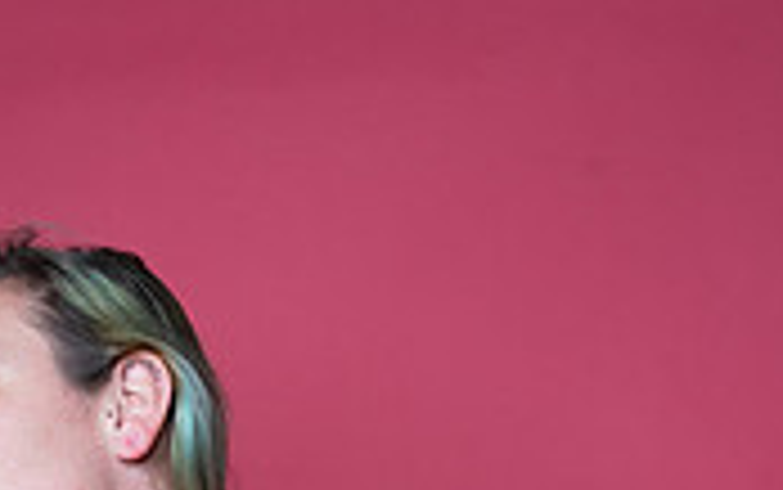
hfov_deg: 17.2
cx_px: 63
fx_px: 2541
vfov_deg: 10.5
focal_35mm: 119
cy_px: 789
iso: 250
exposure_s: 1/160
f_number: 11
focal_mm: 35
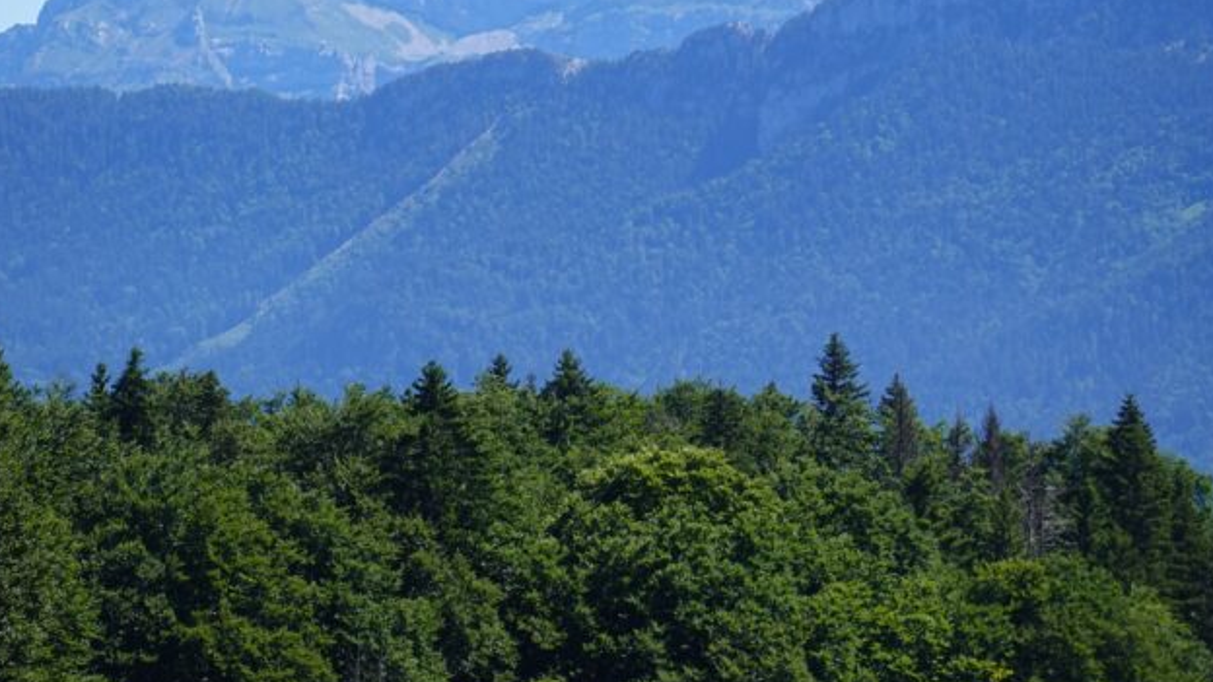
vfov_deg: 3.5
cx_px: 578
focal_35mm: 344
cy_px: 115
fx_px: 11064
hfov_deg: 6.3
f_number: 5.6
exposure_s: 1/400
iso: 100
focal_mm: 72
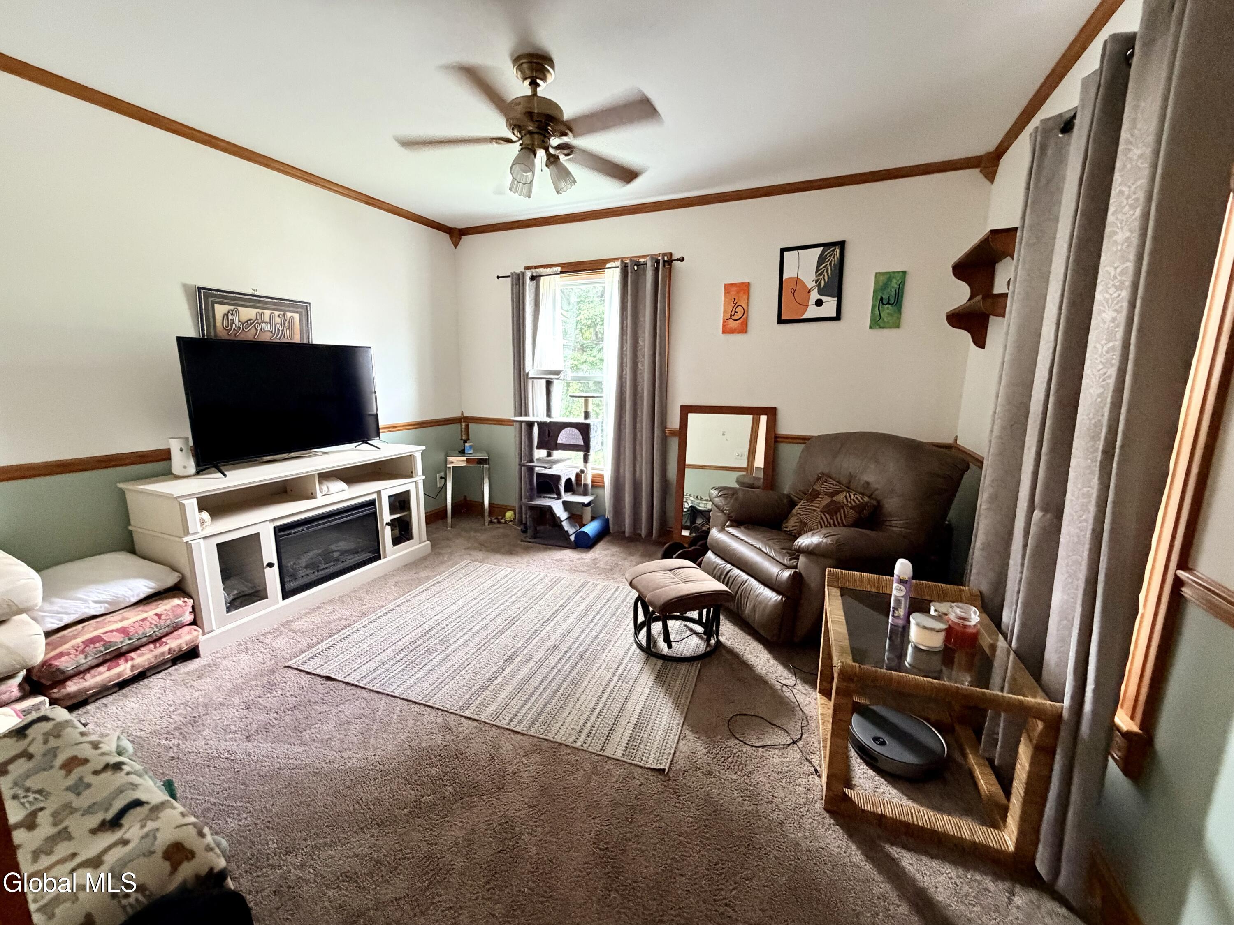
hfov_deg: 102.1
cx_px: 617
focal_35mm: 14
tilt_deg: -10.0
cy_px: 462
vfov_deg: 85.7
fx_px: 499
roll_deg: -1.1
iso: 500
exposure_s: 1/60
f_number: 2.2
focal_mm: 2.22
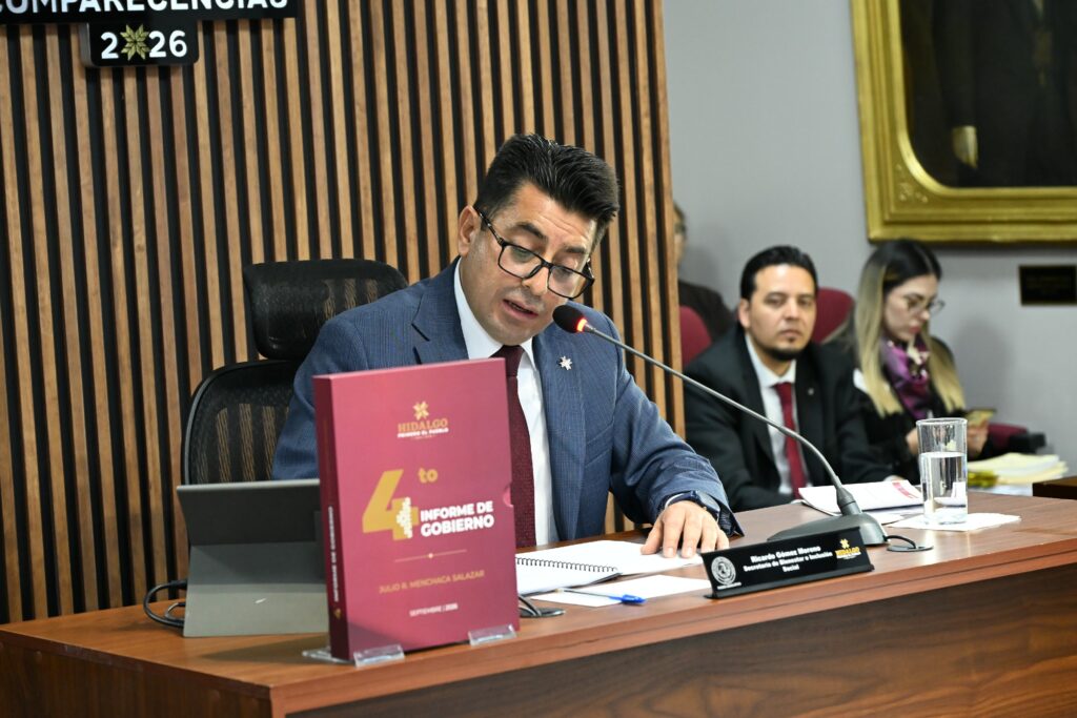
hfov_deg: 21.0
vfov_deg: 14.1
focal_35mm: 97
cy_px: 359
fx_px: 2902
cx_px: 538
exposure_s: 1/80
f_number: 5.6
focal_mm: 97
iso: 5000
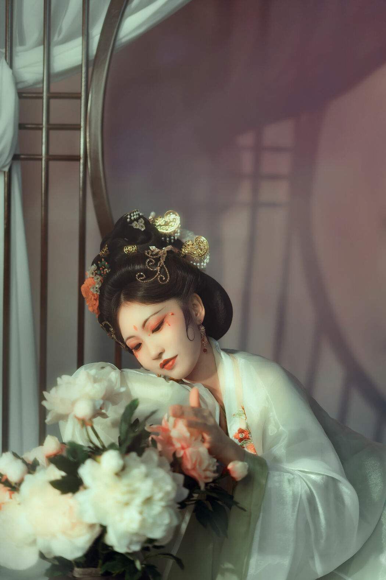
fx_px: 804
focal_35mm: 50
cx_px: 193
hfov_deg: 27.0
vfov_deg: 39.6
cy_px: 290
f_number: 2
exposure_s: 1/100
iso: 125
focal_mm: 50
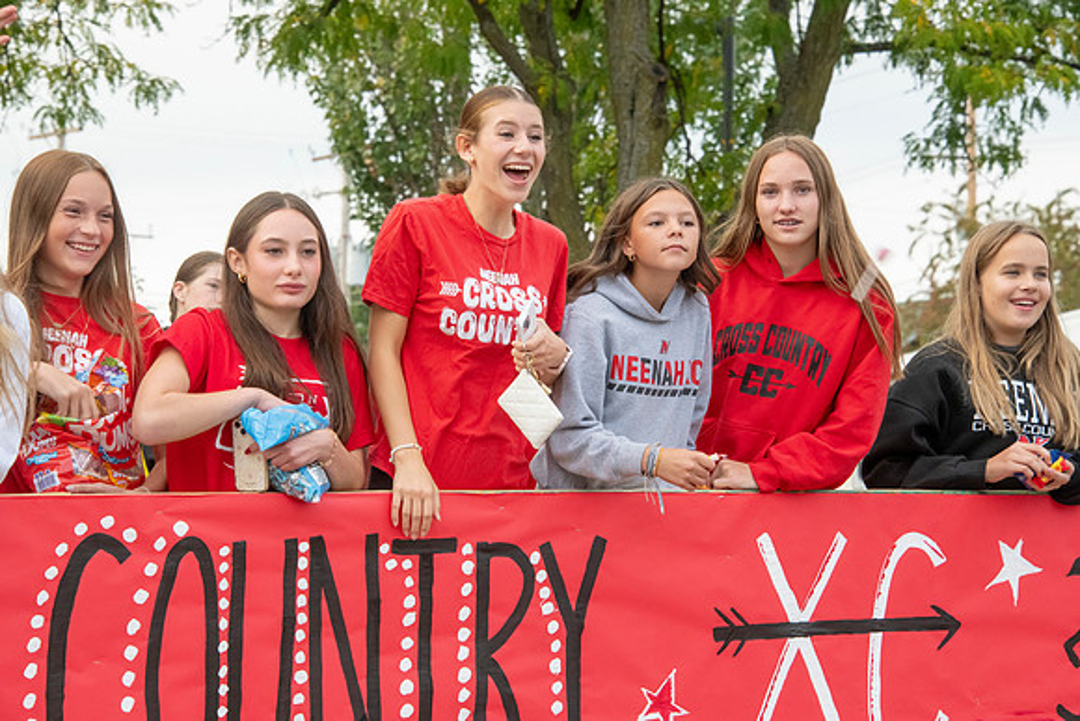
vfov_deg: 10.2
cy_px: 360
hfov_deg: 15.2
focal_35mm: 135
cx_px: 540
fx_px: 4051
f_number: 11
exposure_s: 1/320
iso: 3200
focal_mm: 135
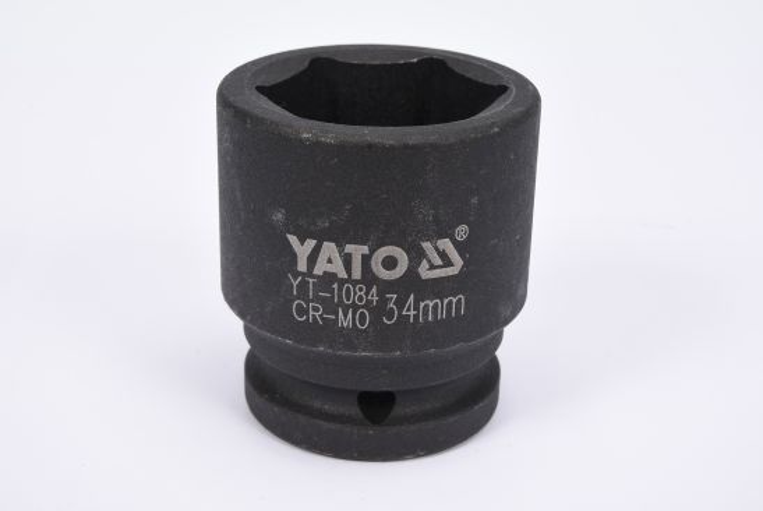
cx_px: 382
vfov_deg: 18.2
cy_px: 256
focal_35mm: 75
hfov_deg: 27.0
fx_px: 1591
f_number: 16
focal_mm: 50
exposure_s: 1/125
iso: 250
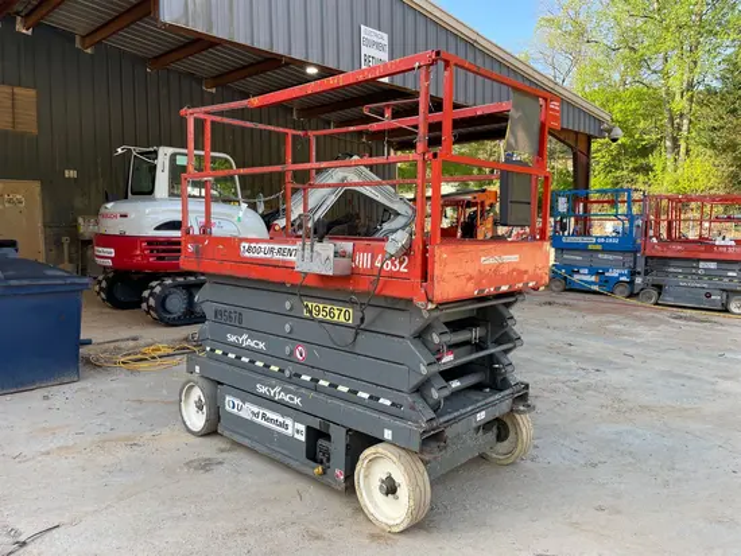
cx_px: 370
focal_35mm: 26
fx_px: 557
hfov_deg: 67.3
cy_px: 278
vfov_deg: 53.1
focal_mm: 4.2
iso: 32
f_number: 1.6
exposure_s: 1/359
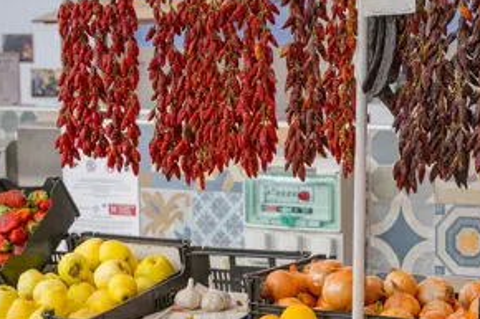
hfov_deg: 23.3
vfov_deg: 15.7
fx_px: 1159
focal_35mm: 87
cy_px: 212
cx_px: 329
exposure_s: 1/60
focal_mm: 36
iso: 125
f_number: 4
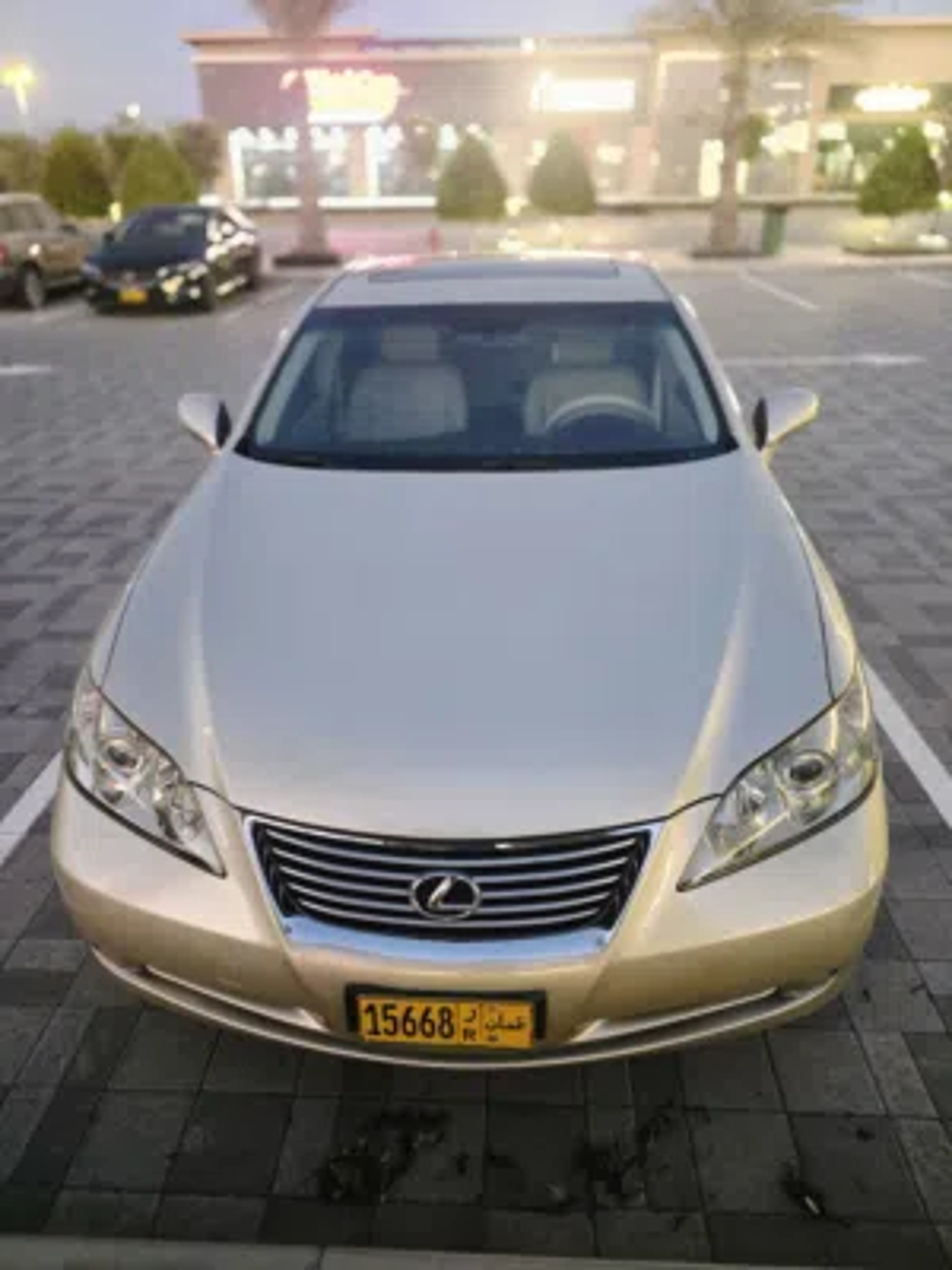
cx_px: 476
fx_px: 843
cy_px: 635
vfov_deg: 73.9
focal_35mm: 23
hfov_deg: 58.9
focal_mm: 6.3
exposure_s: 1/50.3
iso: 1600
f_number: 1.7
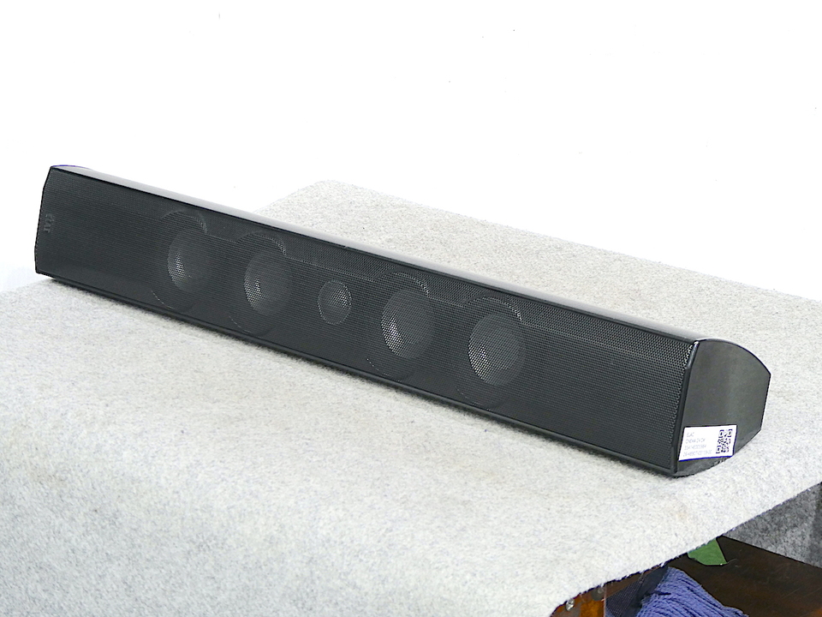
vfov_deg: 16.4
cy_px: 308
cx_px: 411
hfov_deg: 21.8
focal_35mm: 90
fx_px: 2137
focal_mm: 16.1
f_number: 4.9
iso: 200
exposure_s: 1/6
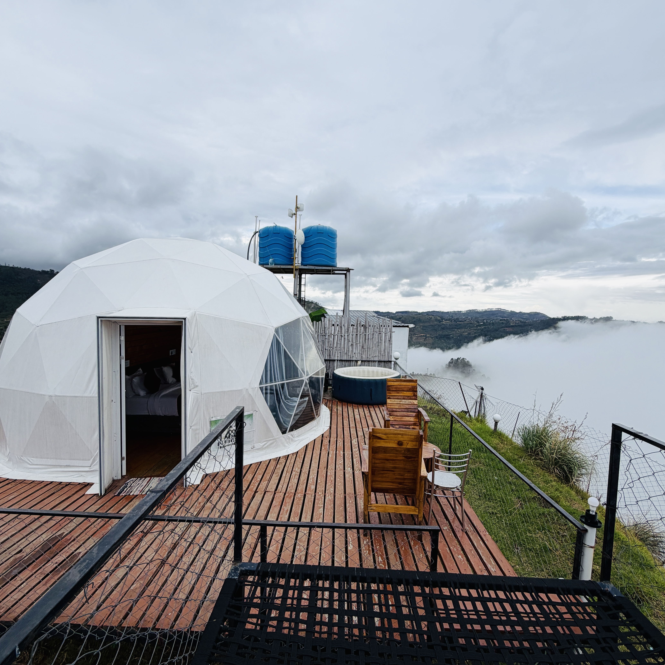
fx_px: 369
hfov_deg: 84.0
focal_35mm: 17
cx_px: 331
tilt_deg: -2.6
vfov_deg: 84.0
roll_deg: -1.3
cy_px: 334
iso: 20
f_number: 2.2
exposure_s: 1/809
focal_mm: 2.22
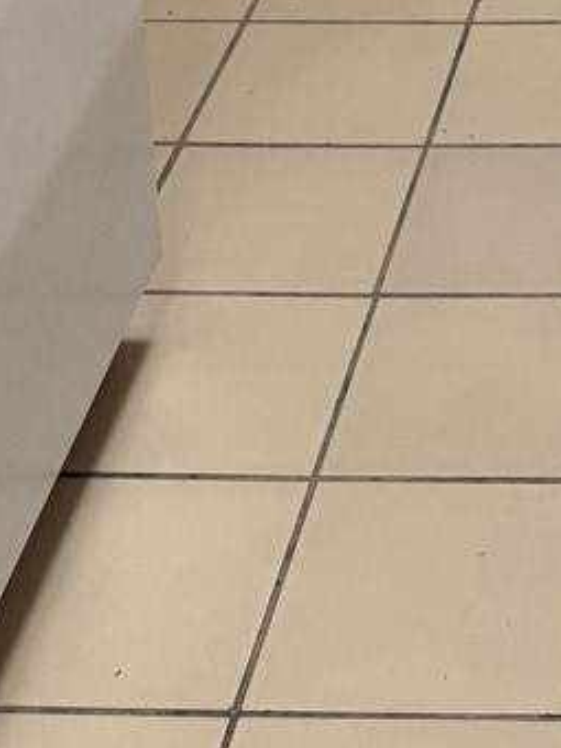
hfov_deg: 12.5
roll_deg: -0.6
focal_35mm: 113
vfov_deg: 14.5
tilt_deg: -11.4
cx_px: 816
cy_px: -746
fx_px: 2442
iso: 160
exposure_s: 1/120
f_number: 1.78
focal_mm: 6.76
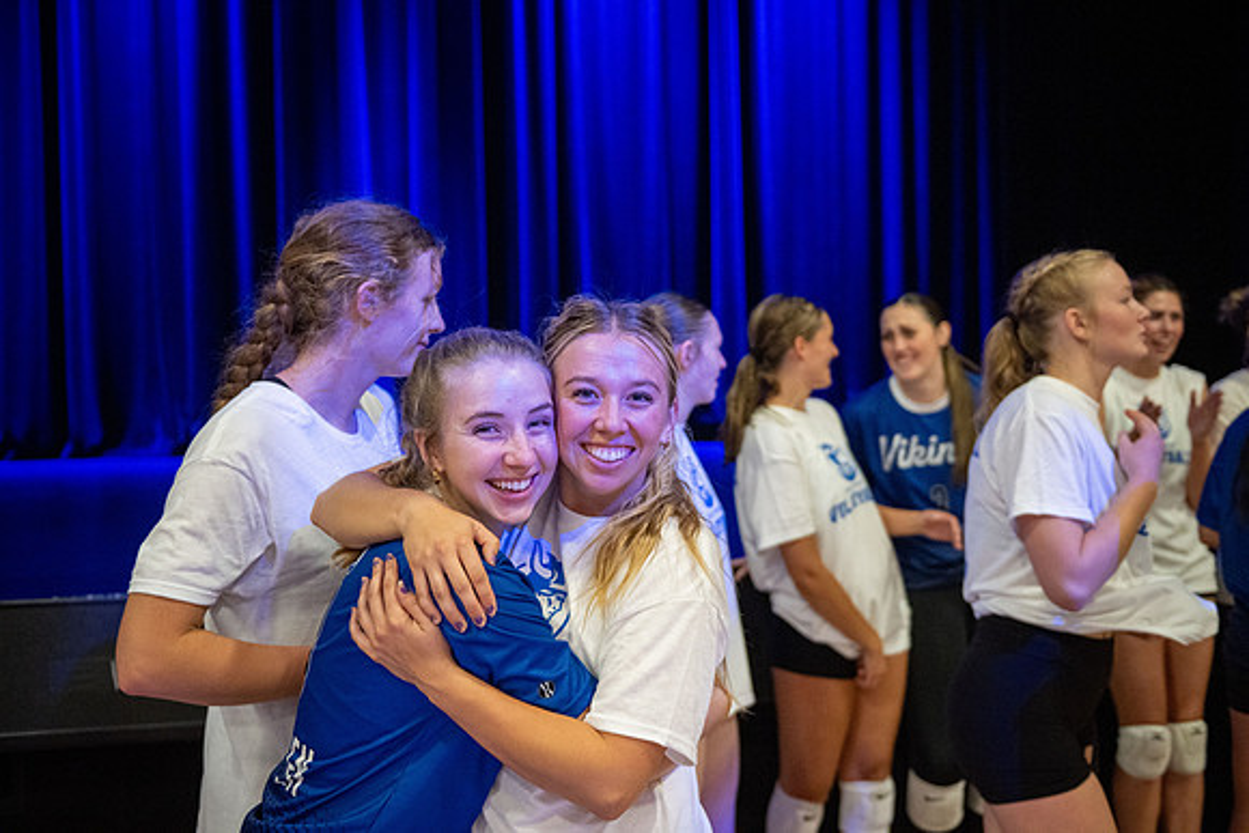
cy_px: 416
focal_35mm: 36
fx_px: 1249
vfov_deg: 36.9
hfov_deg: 53.1
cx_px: 624
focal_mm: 36
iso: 5000
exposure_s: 1/400
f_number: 2.8
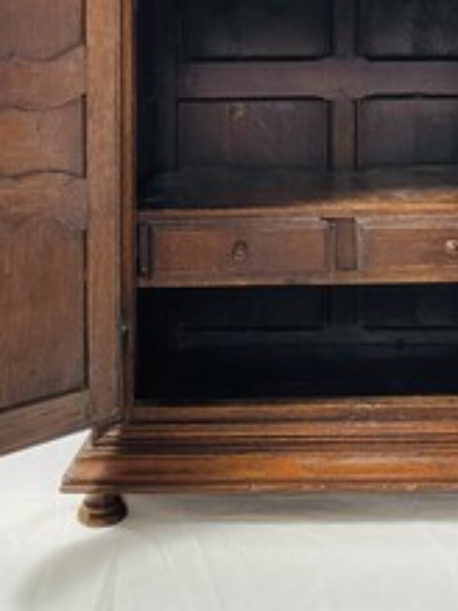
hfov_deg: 25.3
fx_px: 1007
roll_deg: +0.5
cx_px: 346
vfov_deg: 31.9
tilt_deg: -2.1
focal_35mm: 57
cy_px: 42
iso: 125
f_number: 1.8
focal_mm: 4.25
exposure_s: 1/80
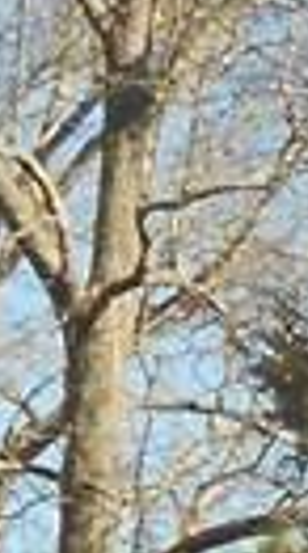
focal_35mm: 316
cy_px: 1435
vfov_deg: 6.4
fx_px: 4621
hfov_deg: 3.4
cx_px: 1776
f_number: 3.9
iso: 80
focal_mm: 6.7
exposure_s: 1/320
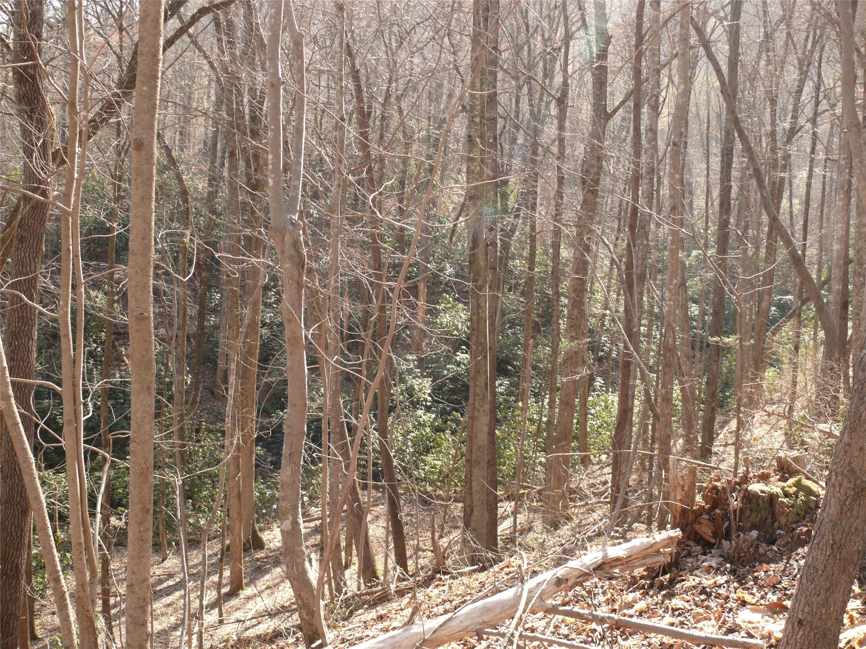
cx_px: 433
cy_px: 324
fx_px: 876
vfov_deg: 40.7
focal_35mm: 35
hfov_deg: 52.6
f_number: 3.6
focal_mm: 7.4
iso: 100
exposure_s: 1/100
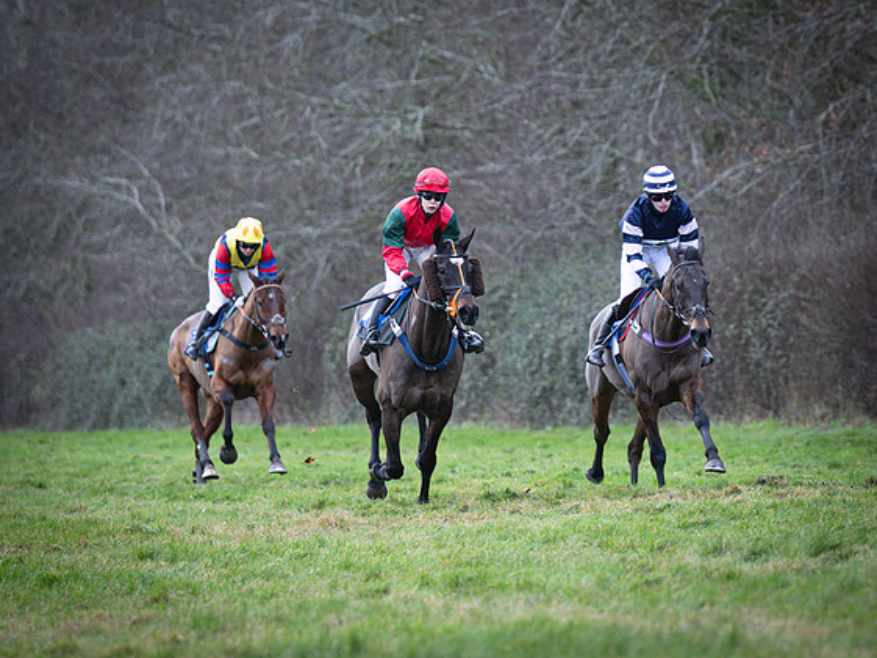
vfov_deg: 4.9
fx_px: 7627
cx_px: 592
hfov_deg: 6.6
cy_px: 260
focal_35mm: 301
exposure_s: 1/1600
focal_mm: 135
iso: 800
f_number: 2.8
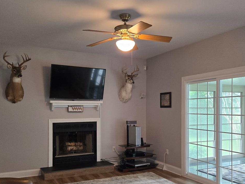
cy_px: 114
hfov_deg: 52.6
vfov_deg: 40.5
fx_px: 248
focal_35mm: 35
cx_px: 126
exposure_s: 1/120
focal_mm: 5.4
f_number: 1.8
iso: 250
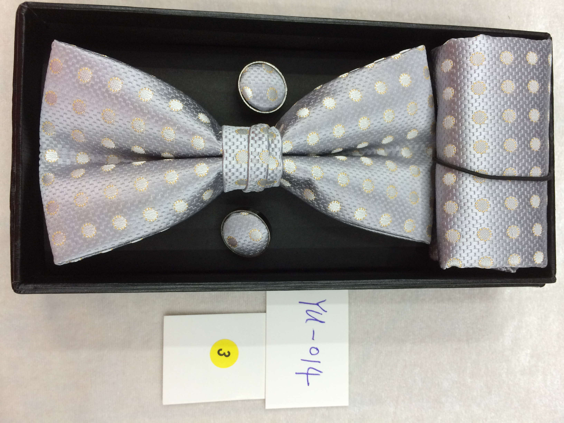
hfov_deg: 60.0
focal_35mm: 30
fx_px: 489
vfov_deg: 46.8
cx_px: 282
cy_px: 212
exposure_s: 1/30
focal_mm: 4.12
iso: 80
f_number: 2.2
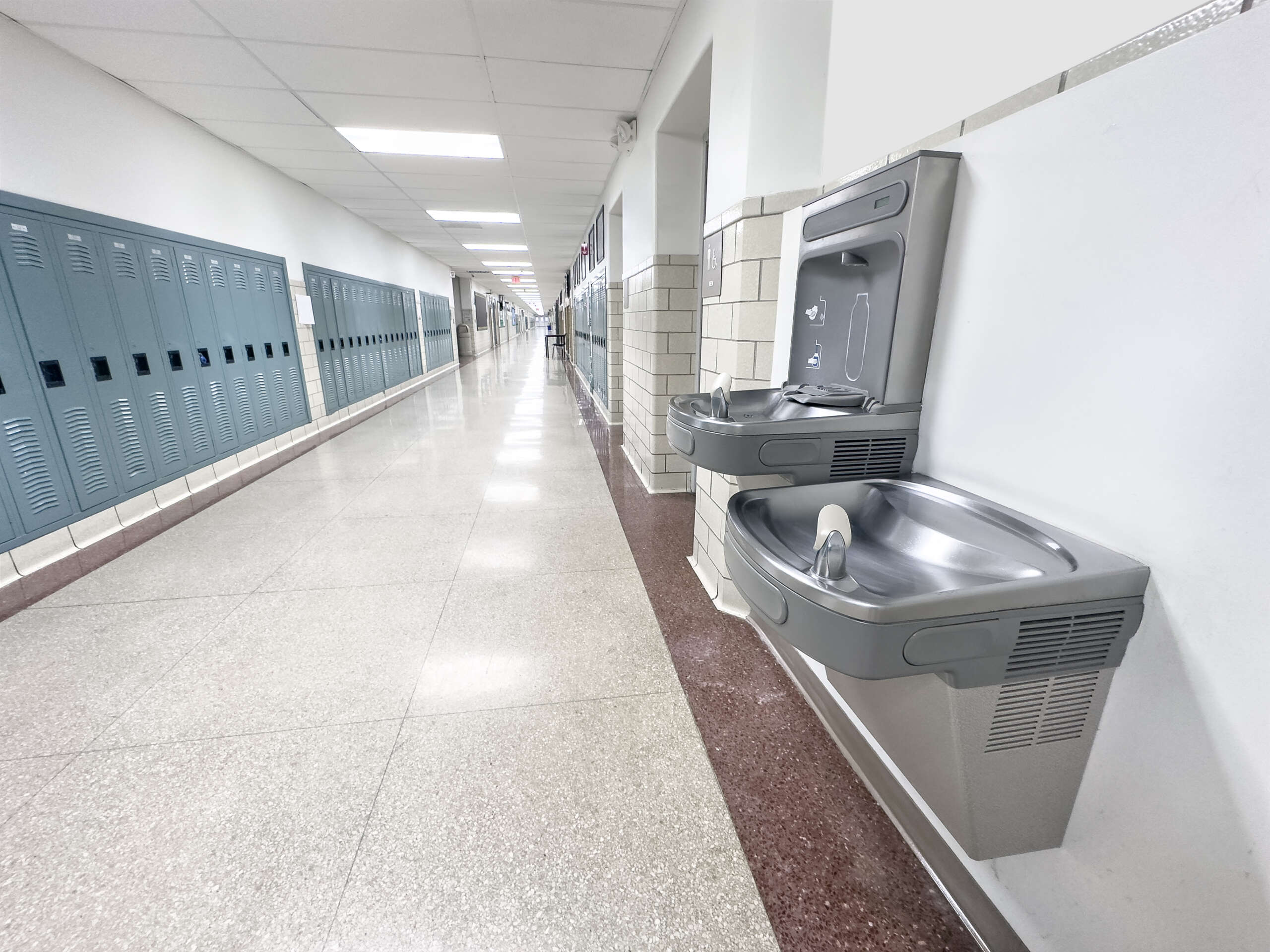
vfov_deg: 85.7
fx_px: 514
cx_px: 635
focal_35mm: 14
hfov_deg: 102.1
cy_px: 476
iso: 200
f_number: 2.2
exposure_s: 1/60
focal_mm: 2.22
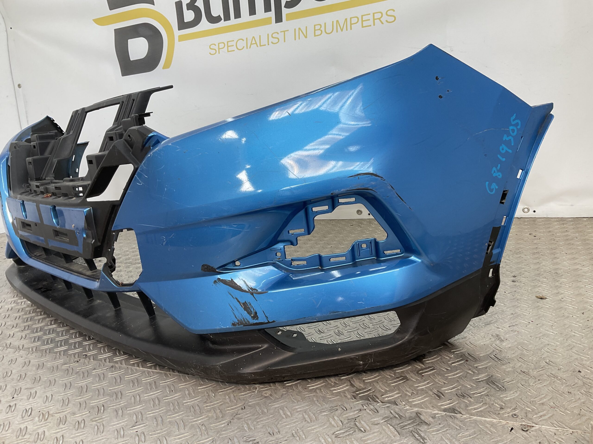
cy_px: 222
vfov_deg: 48.2
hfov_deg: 61.7
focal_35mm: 29
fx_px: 497
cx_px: 296
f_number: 1.8
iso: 16
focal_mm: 3
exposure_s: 1/121
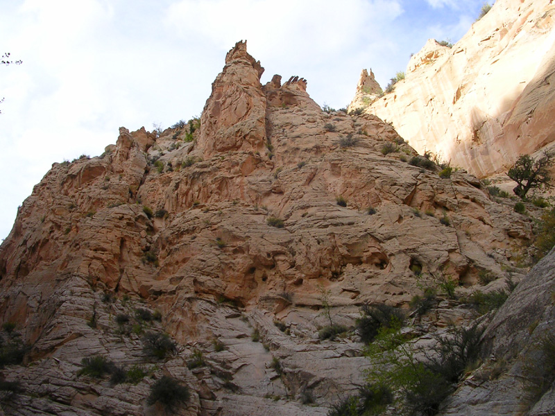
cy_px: 208
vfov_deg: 37.7
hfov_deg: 49.0
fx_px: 609
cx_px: 278
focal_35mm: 38
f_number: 5.6
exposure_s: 1/126
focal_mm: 5.8
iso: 50
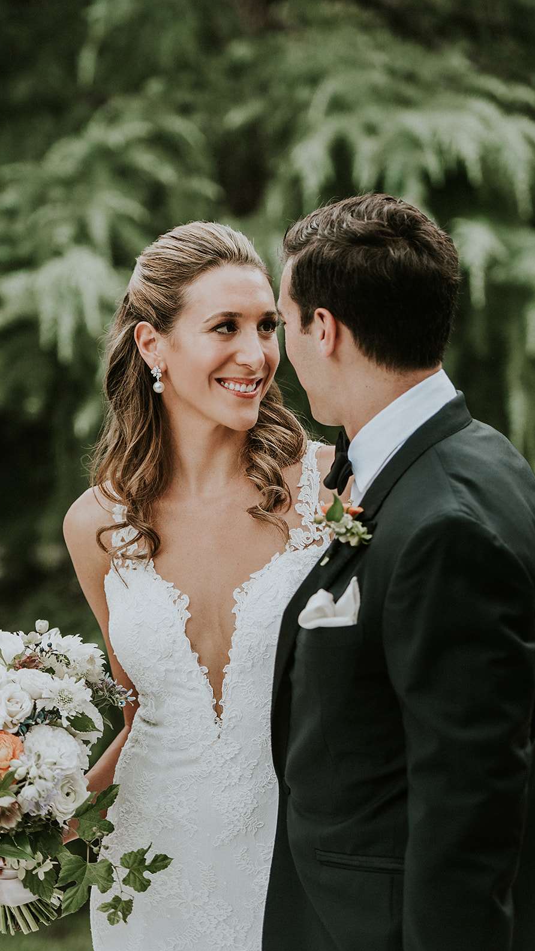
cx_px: 234
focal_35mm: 111
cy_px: 477
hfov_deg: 10.9
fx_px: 2800
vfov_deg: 19.3
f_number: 2.8
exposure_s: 1/1000
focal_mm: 105
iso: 320
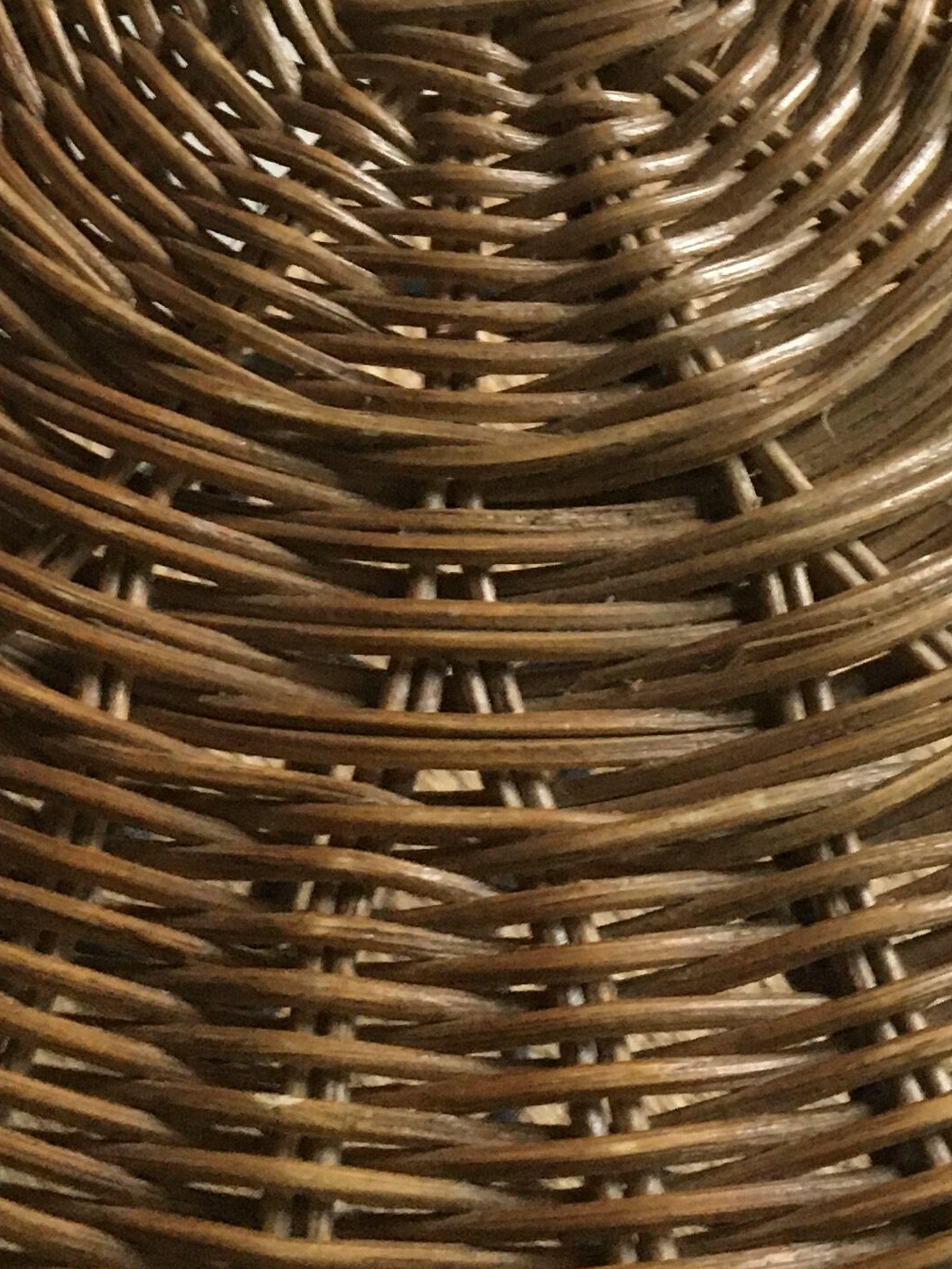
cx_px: 325
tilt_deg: -57.0
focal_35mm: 82
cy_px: 17
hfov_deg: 17.9
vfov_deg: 22.9
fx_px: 3008
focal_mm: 4.15
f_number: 2.2
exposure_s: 1/17
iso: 200
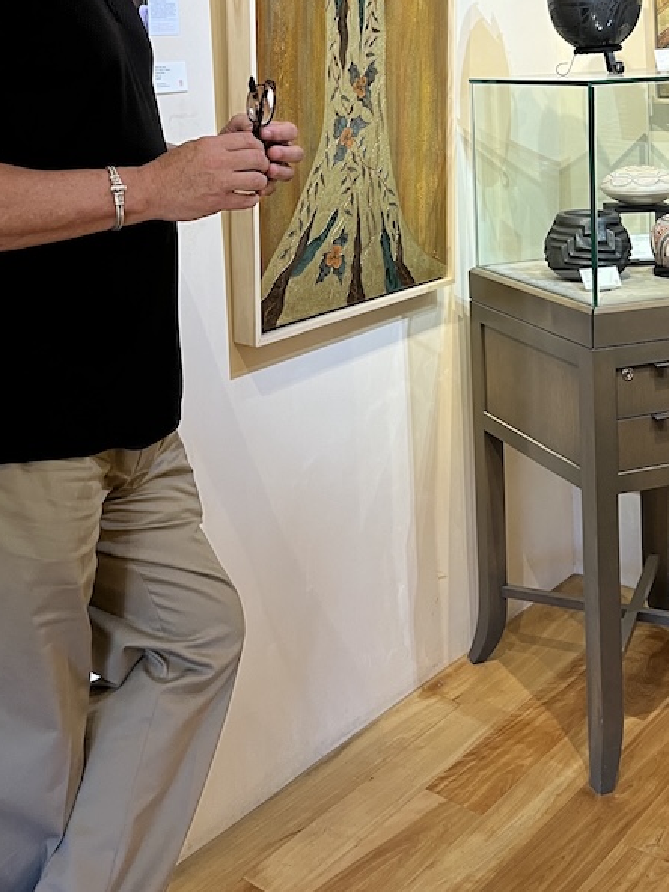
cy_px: 149
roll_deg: +2.9
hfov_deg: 32.1
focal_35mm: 45
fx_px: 1160
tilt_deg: -3.5
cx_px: 294
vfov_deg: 40.0
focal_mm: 5.1
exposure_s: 1/60
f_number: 1.6
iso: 125
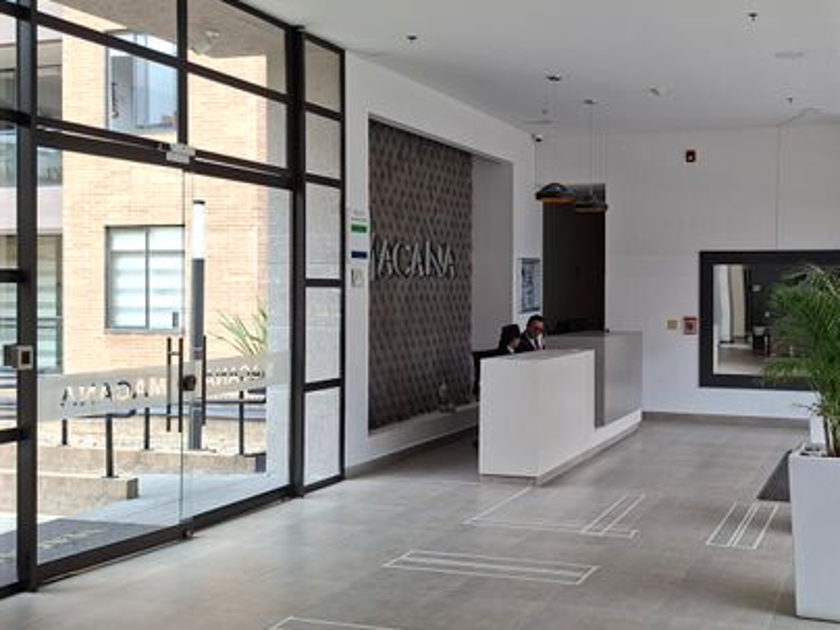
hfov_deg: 47.6
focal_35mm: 38
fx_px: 922
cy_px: 304
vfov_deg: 37.7
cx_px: 604
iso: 50
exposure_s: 1/188
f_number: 1.8
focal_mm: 5.54
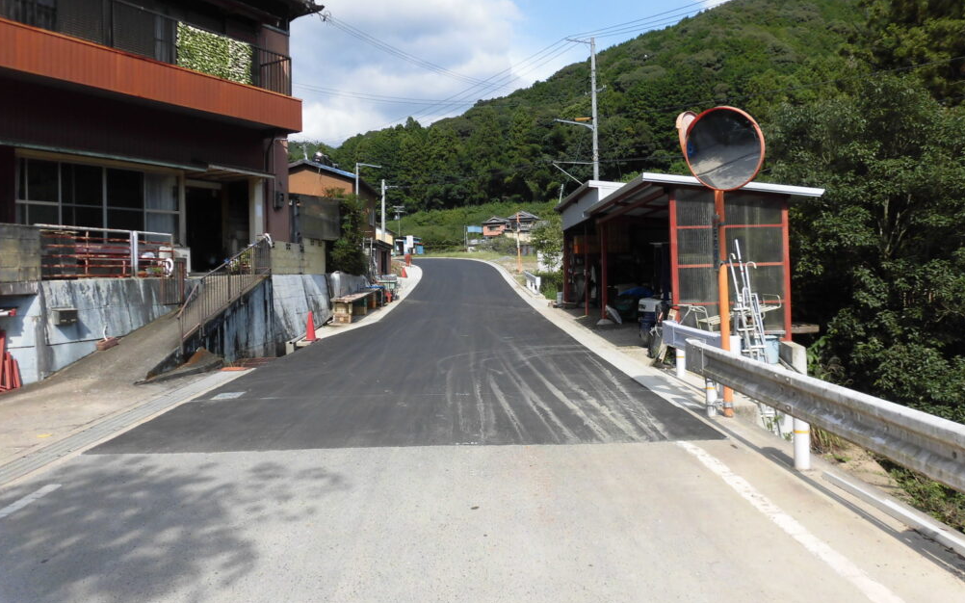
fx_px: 684
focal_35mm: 26
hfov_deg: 70.4
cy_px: 269
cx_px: 483
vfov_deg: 47.5
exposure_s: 1/200
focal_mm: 4.3
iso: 100
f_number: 7.8
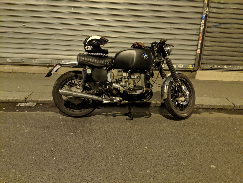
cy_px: 92
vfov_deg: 51.4
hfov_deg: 65.3
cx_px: 122
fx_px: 190
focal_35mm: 27
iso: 1065
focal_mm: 4.44
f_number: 1.8
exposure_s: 1/16.7
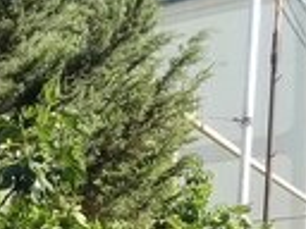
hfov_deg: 16.0
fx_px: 1061
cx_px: -26
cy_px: 530
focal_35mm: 120
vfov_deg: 10.7
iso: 50
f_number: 2.2
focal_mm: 3.3
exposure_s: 1/396
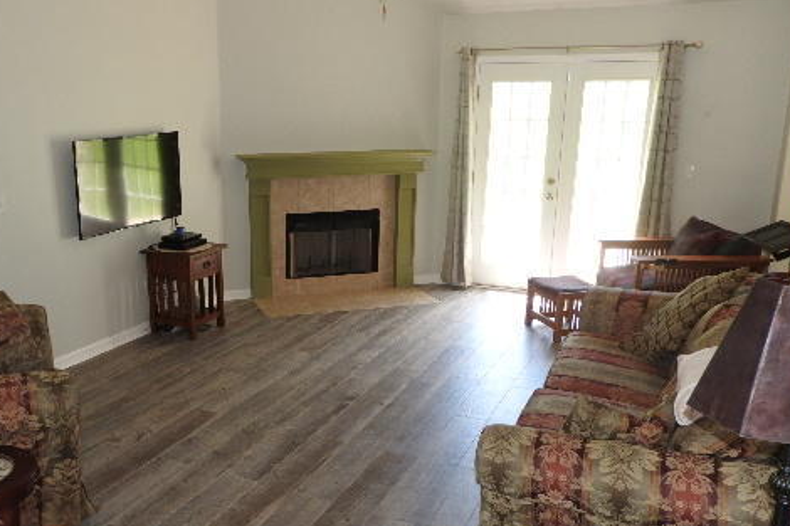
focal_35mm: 34
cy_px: 296
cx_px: 298
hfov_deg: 55.2
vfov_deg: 38.8
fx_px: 746
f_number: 3.3
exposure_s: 1/30
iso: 100
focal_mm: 4.3
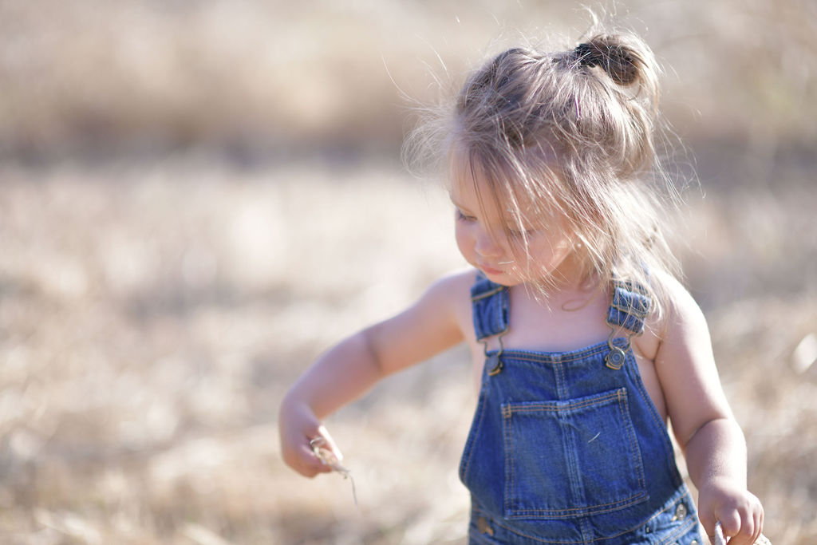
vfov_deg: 16.1
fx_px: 1929
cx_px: 408
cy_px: 272
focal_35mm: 85
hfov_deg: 23.9
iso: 100
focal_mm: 85
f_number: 1.4
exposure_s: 1/1000
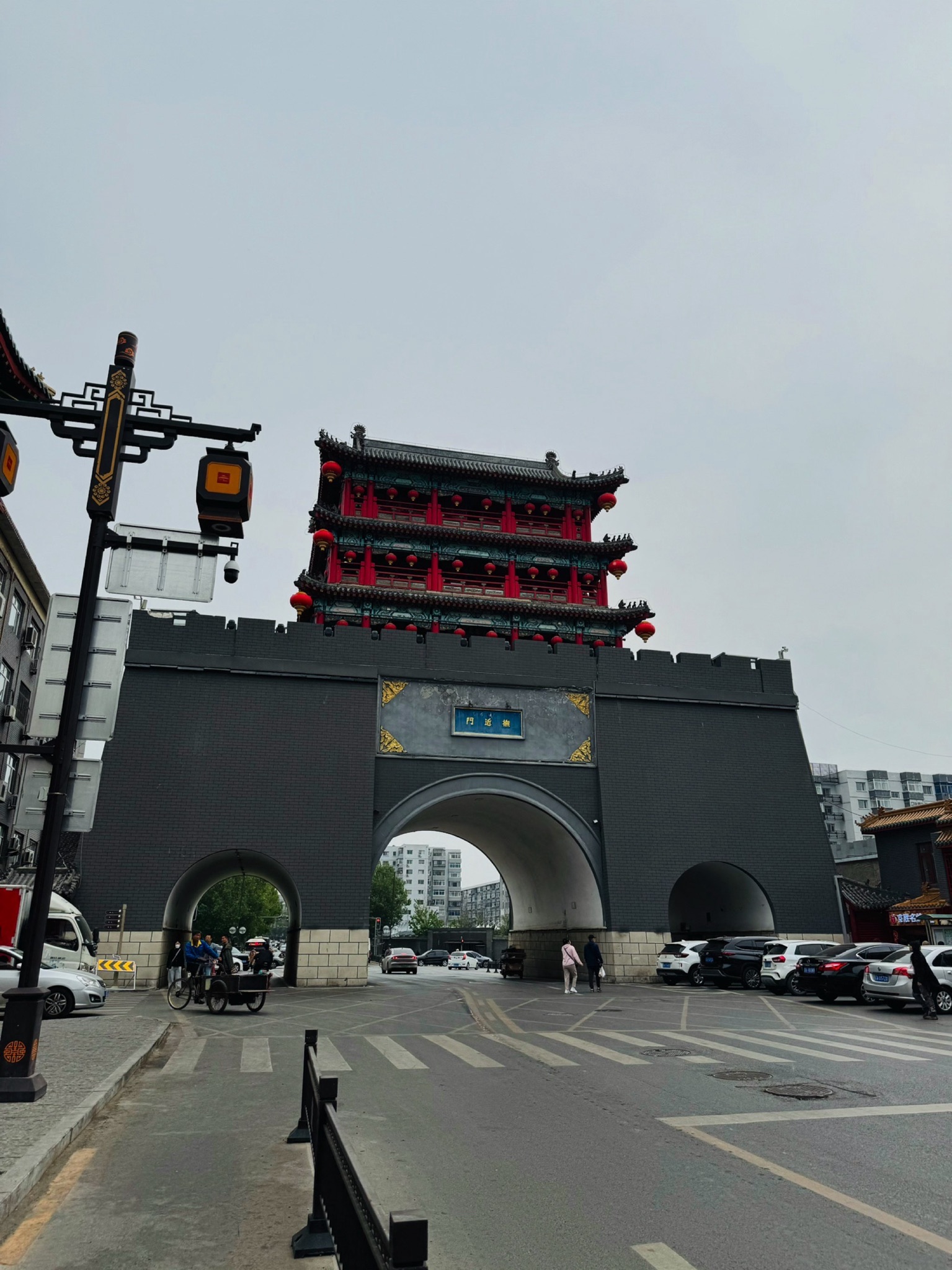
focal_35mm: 24
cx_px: 476
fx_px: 880
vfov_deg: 71.6
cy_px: 635
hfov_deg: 56.8
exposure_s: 1/10417
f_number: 1.78
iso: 80
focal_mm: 6.76
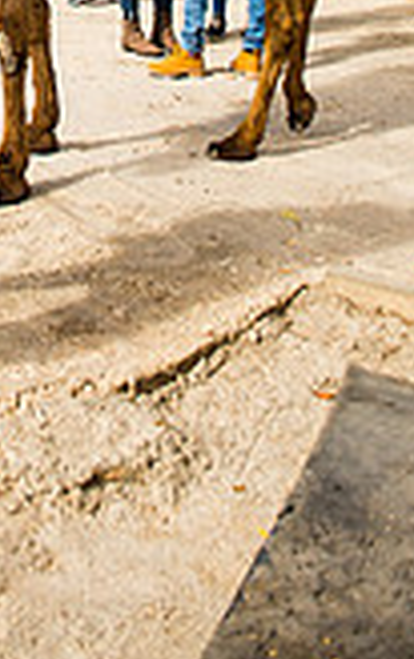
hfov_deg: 18.5
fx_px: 1205
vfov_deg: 25.6
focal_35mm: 67
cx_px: -84
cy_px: -229
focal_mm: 24
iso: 200
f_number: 2.8
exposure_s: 1/3200
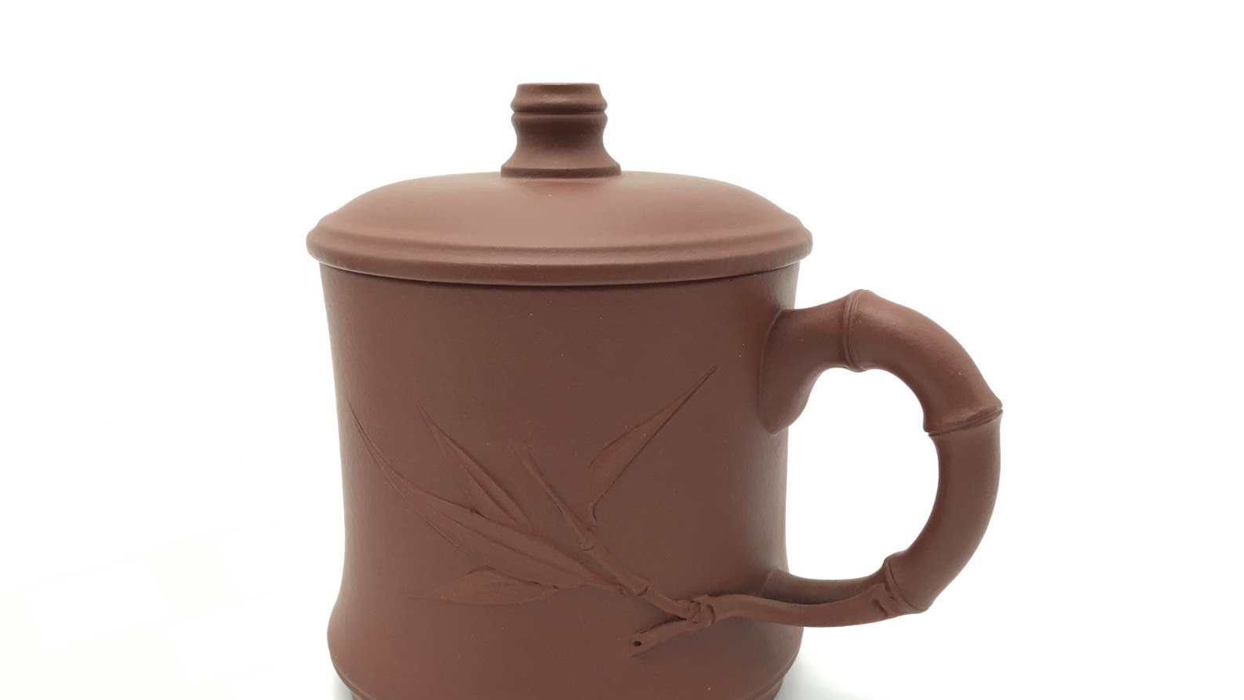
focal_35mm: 32
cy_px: 432
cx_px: 628
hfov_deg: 61.0
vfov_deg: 36.5
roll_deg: -0.5
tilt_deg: -15.3
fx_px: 1056
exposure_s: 1/17
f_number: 2.2
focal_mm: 4.15
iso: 32
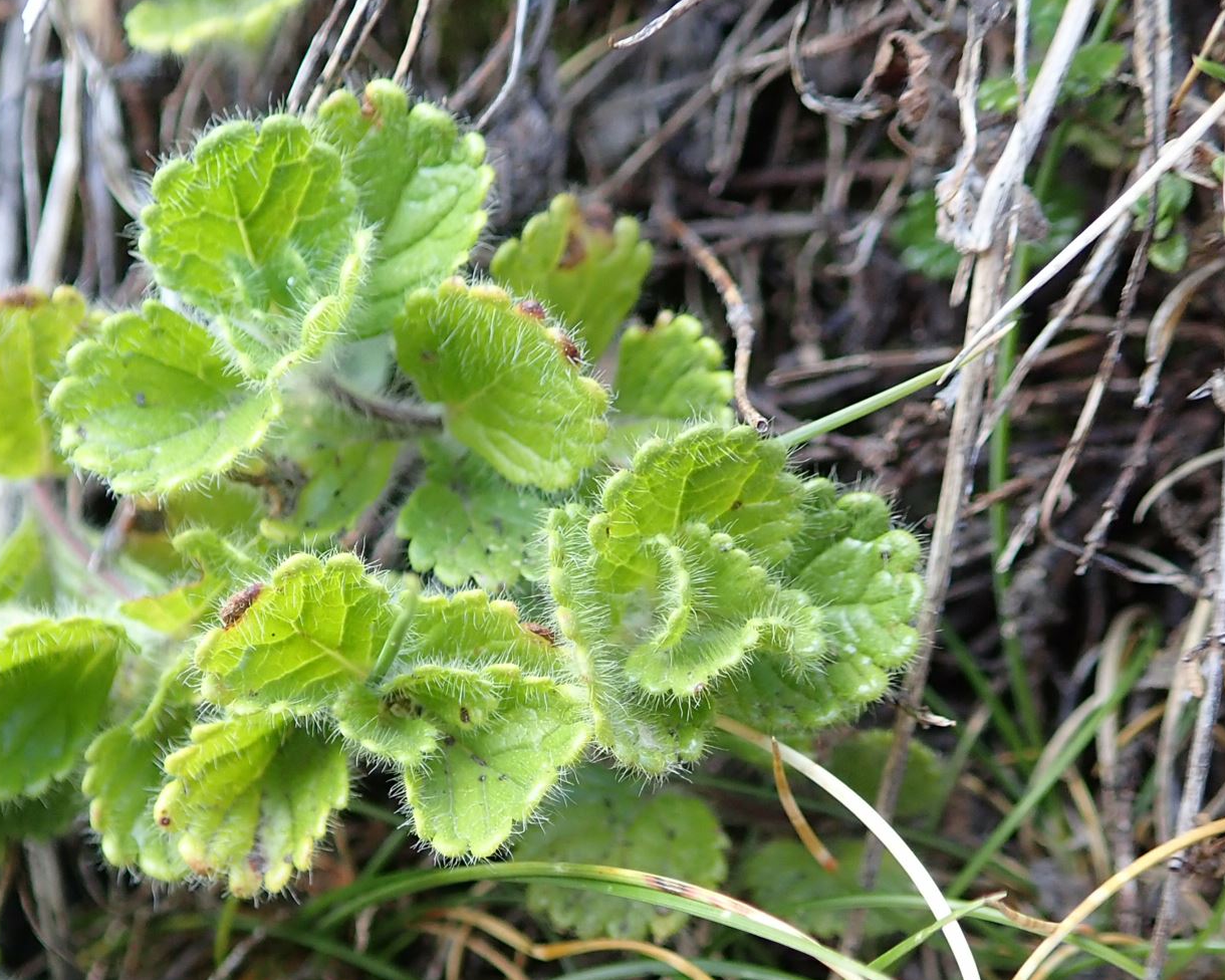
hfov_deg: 38.6
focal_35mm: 48
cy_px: 750
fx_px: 1740
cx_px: 498
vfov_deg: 30.8
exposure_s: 1/60
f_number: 2.3
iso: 200
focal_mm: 5.5
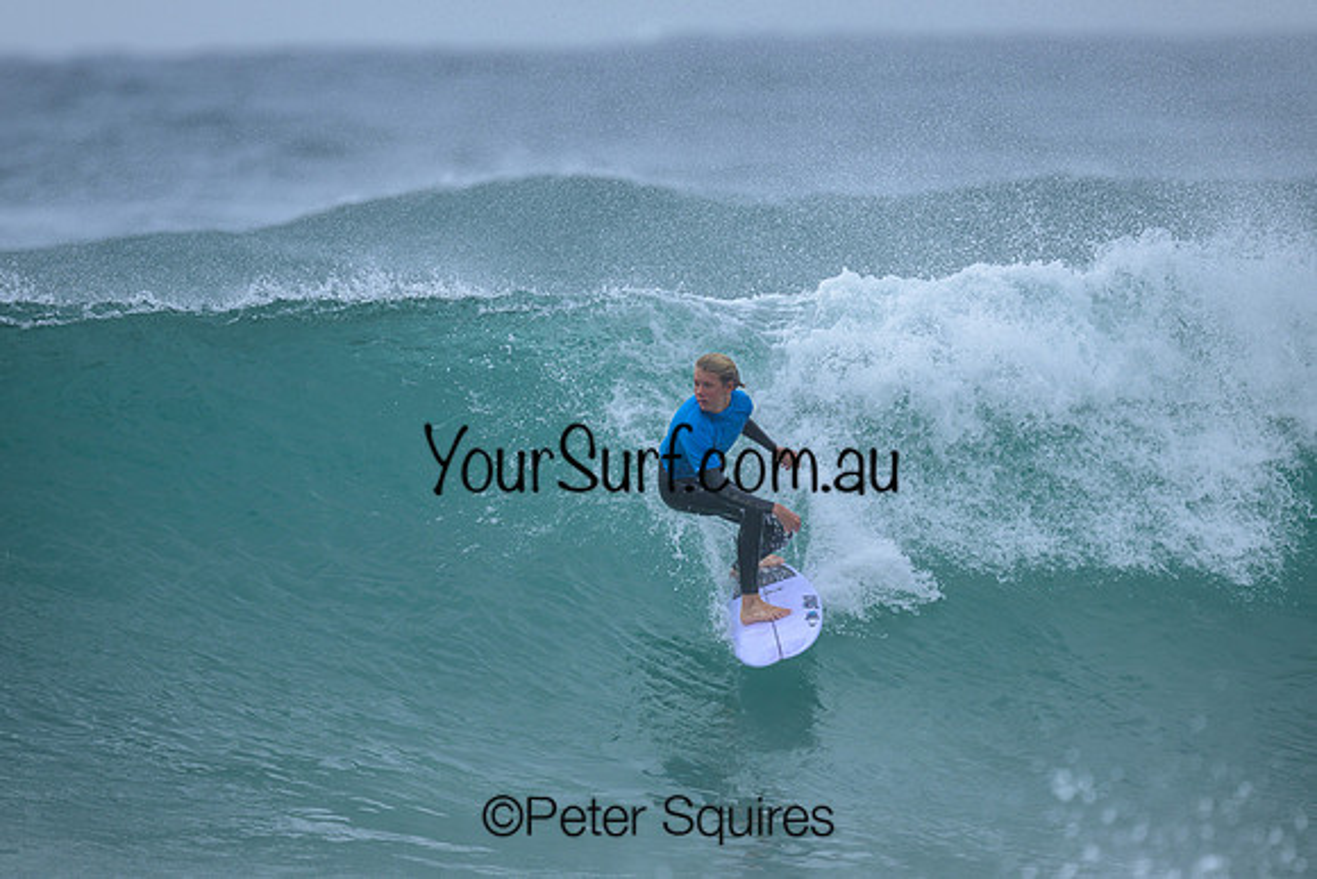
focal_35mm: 800
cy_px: 440
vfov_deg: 1.7
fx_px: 29272
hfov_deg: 2.6
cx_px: 658
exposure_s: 1/1600
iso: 280
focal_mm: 800
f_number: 6.3
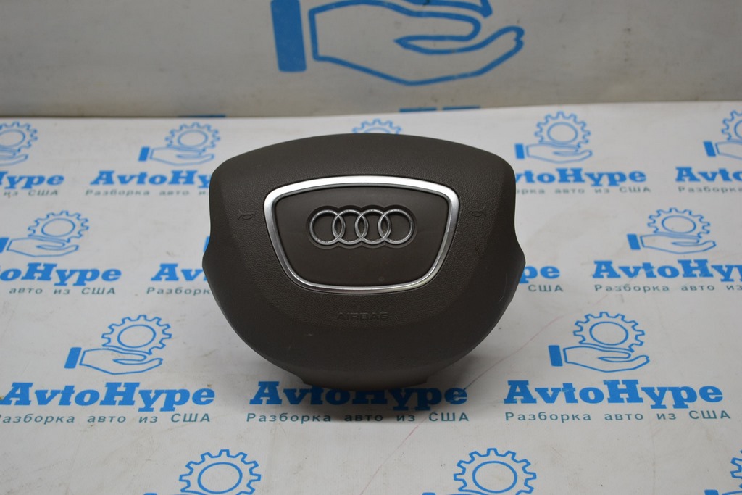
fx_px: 1113
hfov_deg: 36.9
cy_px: 248
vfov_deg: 25.1
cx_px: 371
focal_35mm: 54
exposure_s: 1/100
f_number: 5
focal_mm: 36
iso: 400
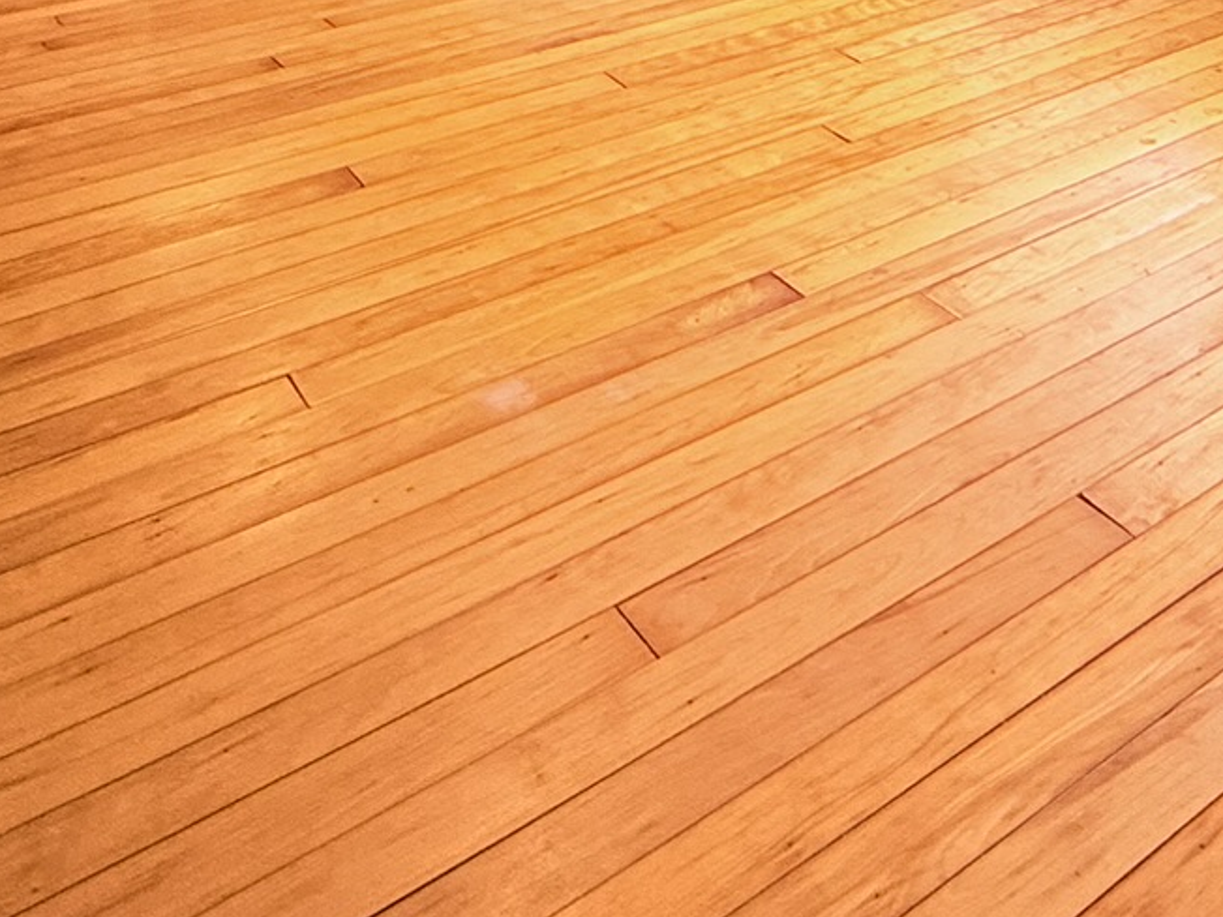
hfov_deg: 39.6
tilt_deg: -3.3
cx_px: 1116
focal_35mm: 44
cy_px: -428
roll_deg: +0.3
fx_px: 1555
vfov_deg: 25.5
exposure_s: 1/120
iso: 200
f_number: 2.2
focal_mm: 2.22
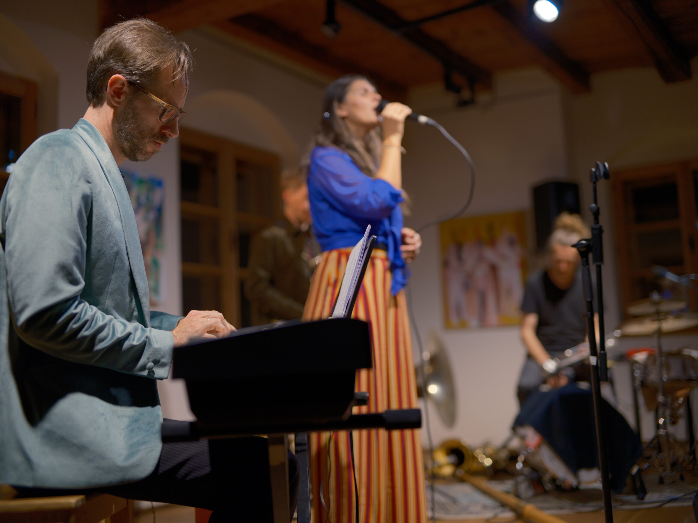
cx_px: 349
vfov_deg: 36.0
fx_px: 807
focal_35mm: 40
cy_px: 262
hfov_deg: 46.8
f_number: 1.8
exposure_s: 1/400
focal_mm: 50
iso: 640
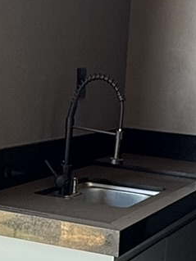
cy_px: 297
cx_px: 107
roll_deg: -5.6
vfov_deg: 20.6
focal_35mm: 90
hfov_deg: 16.4
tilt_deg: -20.2
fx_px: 680
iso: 100
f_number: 2.2
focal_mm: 2.22
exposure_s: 1/99
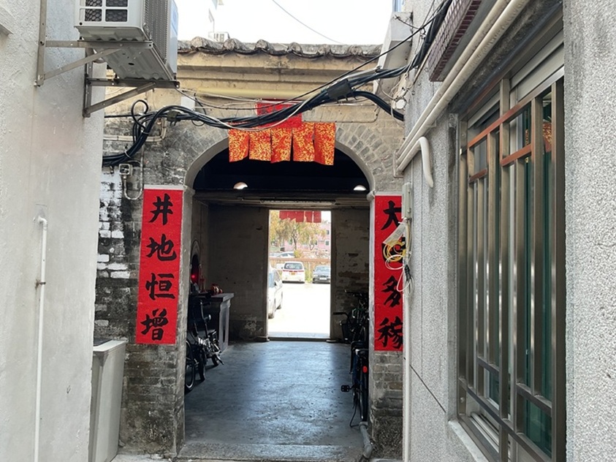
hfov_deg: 61.7
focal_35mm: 29
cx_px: 308
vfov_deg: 48.2
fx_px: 516
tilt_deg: +3.5
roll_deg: -1.0
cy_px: 231
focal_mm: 3
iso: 16
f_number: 1.8
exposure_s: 1/102
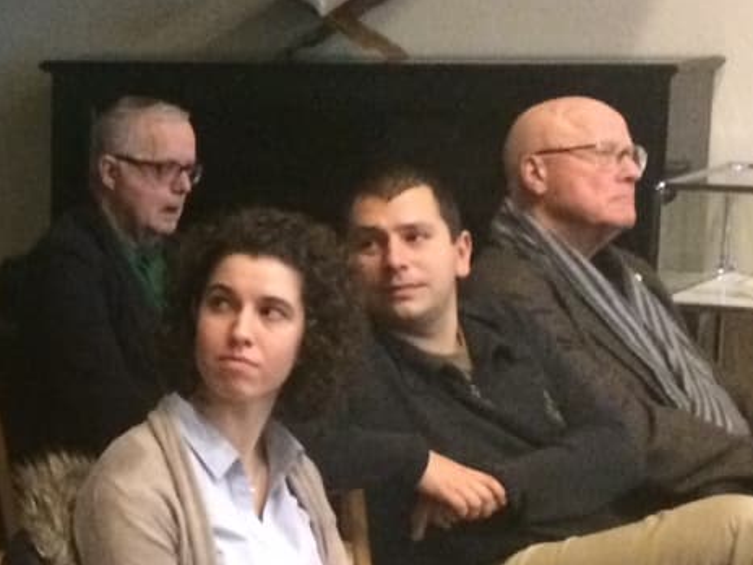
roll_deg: +1.9
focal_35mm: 102
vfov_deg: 14.5
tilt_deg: -11.3
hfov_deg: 17.4
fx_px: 2219
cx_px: -365
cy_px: 391
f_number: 2.2
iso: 500
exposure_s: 1/17
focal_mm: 4.15
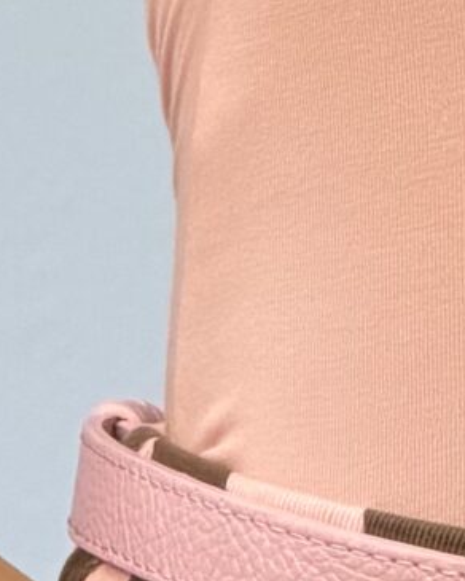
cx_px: 983
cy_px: 1323
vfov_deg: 2.8
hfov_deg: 2.3
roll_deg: -2.4
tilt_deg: -27.9
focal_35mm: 684
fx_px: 11767
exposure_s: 1/115
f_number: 2.8
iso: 320
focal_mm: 16.89
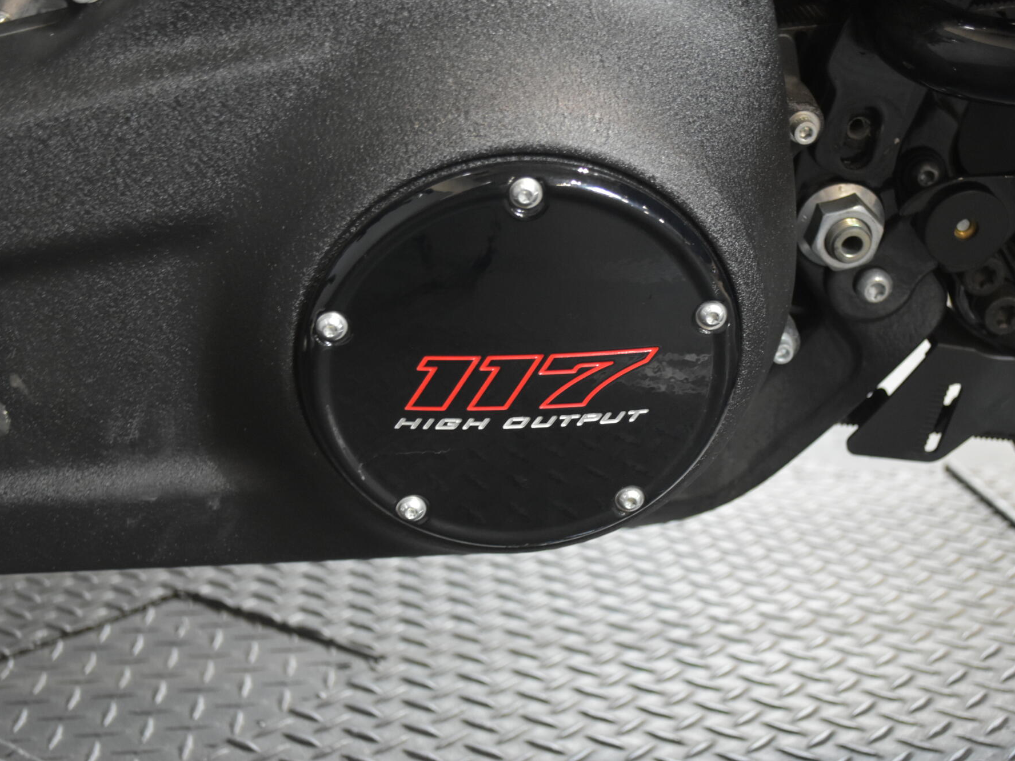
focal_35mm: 52
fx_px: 1525
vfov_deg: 28.0
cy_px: 380
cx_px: 568
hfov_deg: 36.8
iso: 1600
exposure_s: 1/13
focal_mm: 32
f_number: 4.8
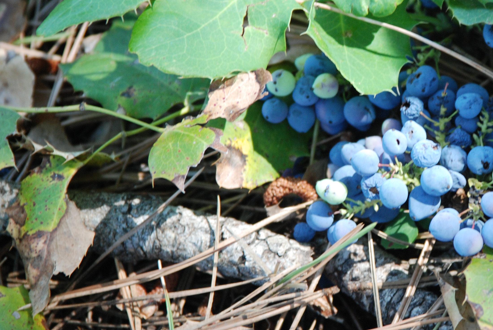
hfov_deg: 9.1
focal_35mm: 225
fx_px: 3084
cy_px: 147
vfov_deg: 6.1
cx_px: 406
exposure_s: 1/60
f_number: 4.5
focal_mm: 85
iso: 400
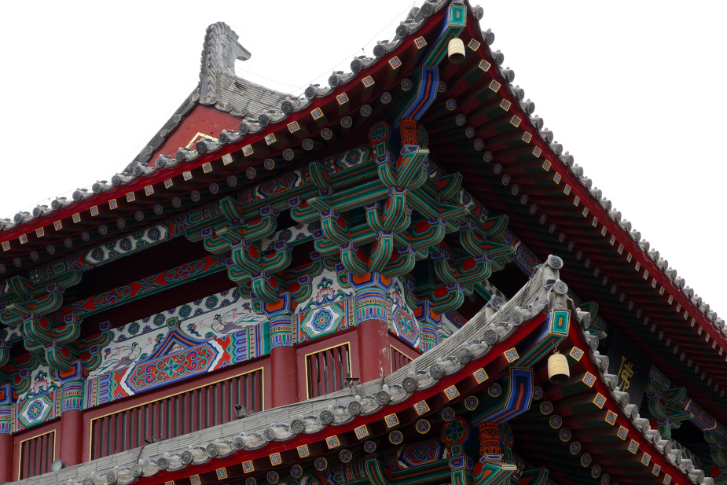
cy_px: 449
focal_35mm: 83
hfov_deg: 24.2
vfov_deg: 16.2
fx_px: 1676
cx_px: 194
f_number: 5.6
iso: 200
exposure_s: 1/400
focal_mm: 26
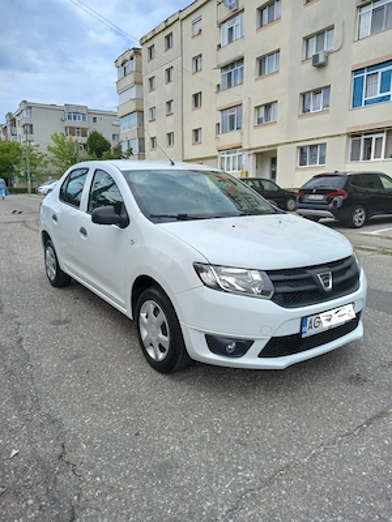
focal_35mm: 25
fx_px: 377
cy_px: 261
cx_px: 196
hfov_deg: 54.9
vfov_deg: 69.4
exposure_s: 1/455
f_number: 2
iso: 25
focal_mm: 4.6
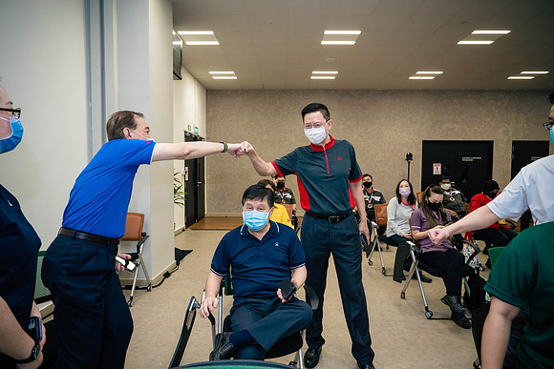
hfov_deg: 76.4
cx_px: 277
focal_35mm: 23
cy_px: 184
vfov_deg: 55.4
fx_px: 352
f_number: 2.2
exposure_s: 1/160
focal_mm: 11
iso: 500
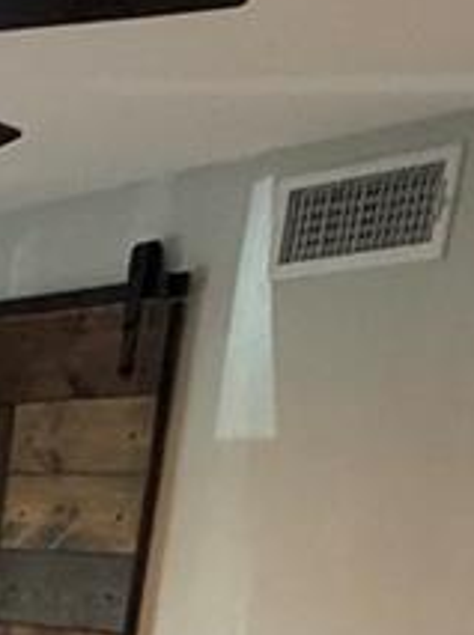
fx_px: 1447
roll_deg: -2.0
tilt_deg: -13.9
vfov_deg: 21.7
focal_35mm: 79
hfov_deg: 14.7
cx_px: -522
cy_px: 882
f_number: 2.2
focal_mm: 2.22
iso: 500
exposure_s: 1/60
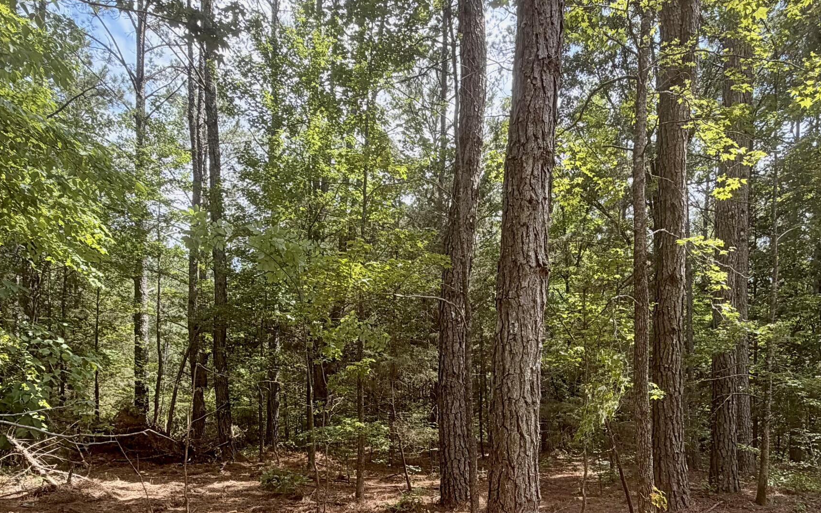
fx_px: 582
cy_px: 406
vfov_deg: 45.4
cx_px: 454
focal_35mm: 26
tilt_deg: -0.7
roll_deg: +0.2
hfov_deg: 70.2
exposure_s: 1/468
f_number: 2.2
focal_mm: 2.22
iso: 64
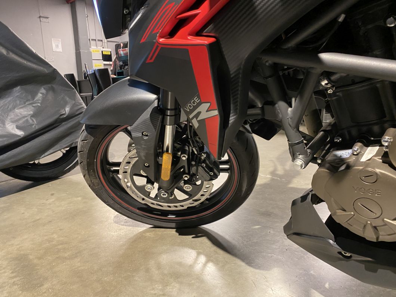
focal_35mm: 26
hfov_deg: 67.3
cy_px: 148
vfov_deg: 53.1
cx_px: 198
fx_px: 297
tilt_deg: -12.9
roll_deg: +1.6
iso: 400
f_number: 1.8
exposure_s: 1/50
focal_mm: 4.25
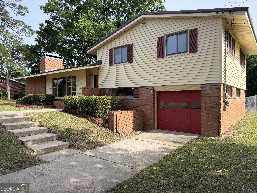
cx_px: 128
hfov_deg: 71.6
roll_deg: -0.8
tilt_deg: +0.7
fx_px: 178
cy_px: 96
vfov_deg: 56.8
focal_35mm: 24
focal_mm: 6.76
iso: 80
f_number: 1.78
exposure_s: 1/1949
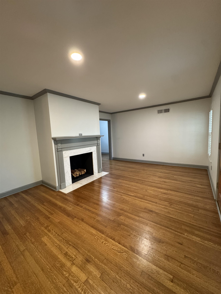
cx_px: 110
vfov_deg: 102.1
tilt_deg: -6.7
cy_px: 147
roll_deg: +3.1
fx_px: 119
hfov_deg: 85.7
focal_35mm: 14
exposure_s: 1/60
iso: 400
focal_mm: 2.22
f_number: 2.2
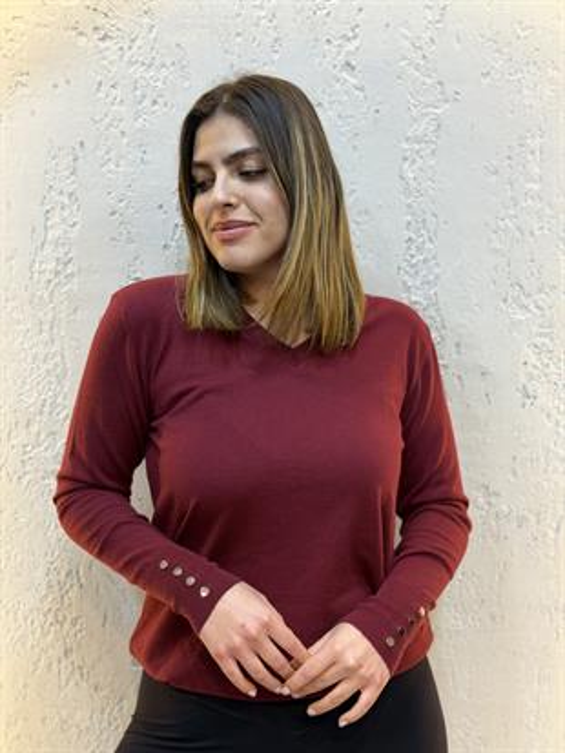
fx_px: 1044
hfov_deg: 30.3
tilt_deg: -9.1
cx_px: 282
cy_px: 376
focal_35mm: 48
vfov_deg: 39.6
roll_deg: -0.3
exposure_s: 1/100
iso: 80
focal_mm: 6.76
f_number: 1.78
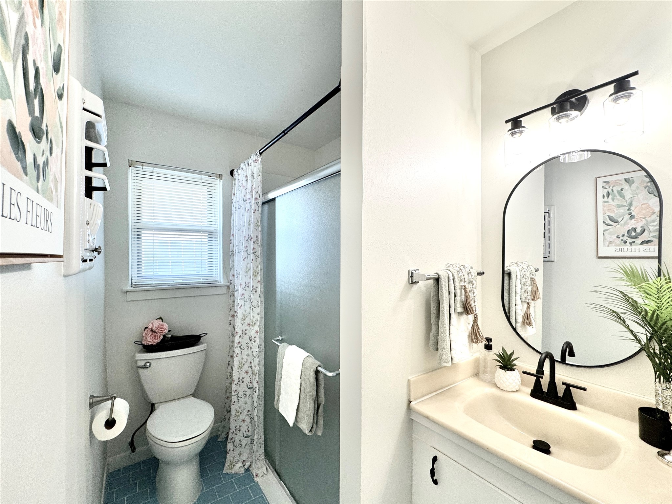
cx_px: 336
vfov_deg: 85.7
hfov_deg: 102.1
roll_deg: +2.1
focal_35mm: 14
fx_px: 272
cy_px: 252
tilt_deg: +0.3
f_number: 2.2
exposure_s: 1/120
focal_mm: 2.22
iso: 125
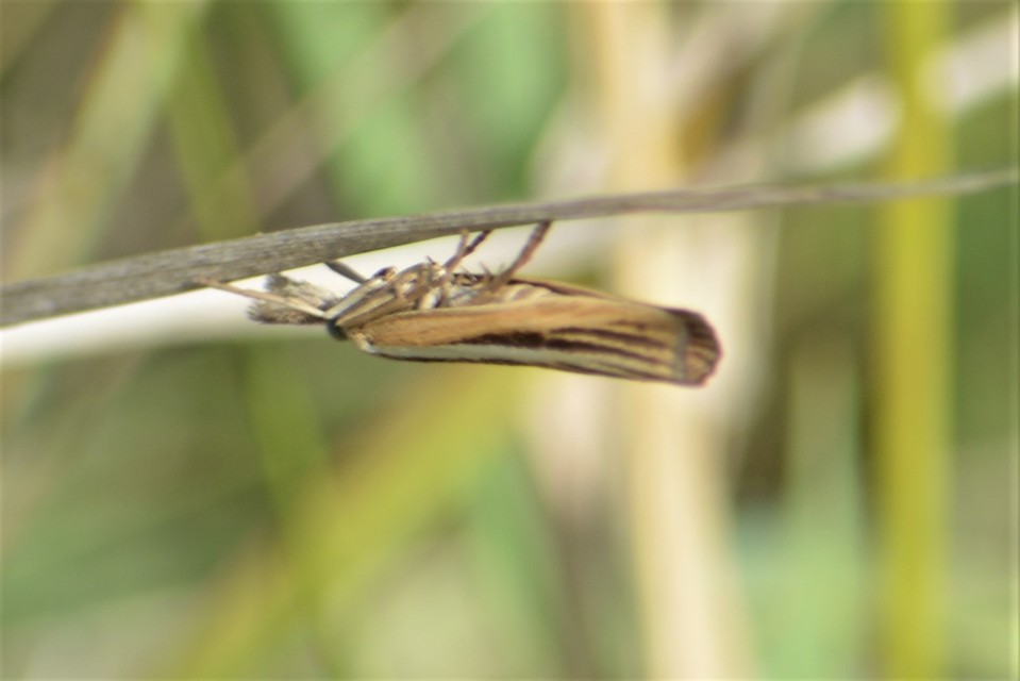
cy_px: 340
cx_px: 510
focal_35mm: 450
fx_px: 12753
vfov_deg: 3.1
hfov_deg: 4.6
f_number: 8
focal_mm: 300
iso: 100
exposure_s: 1/160
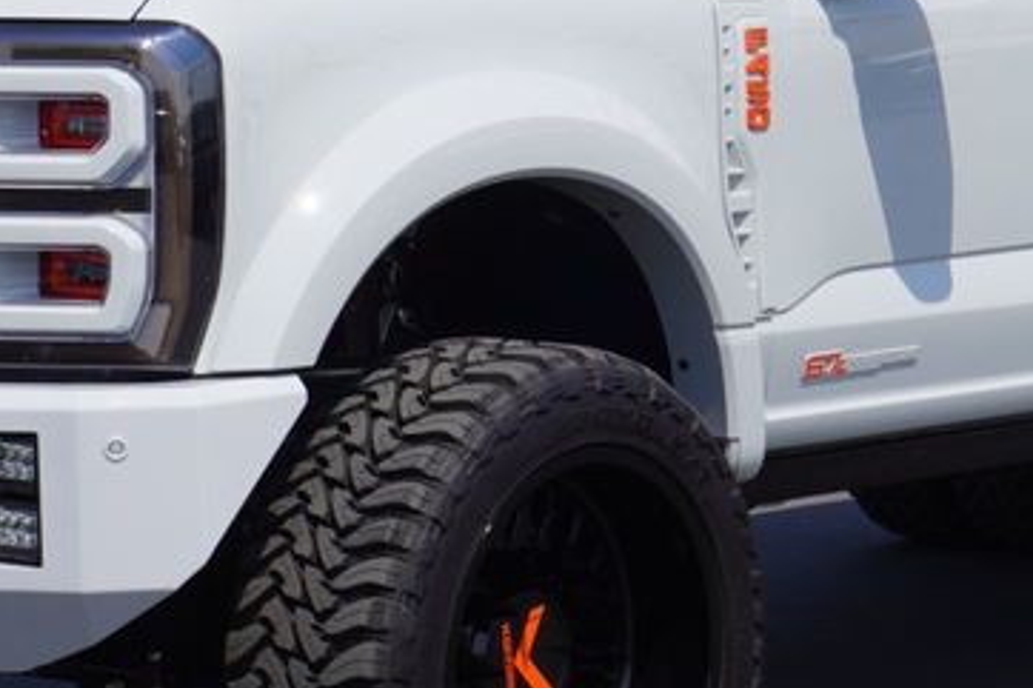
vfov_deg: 9.0
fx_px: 4388
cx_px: 585
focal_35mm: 153
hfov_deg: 13.4
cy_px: 271
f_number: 11
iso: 100
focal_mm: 36
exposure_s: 1/160
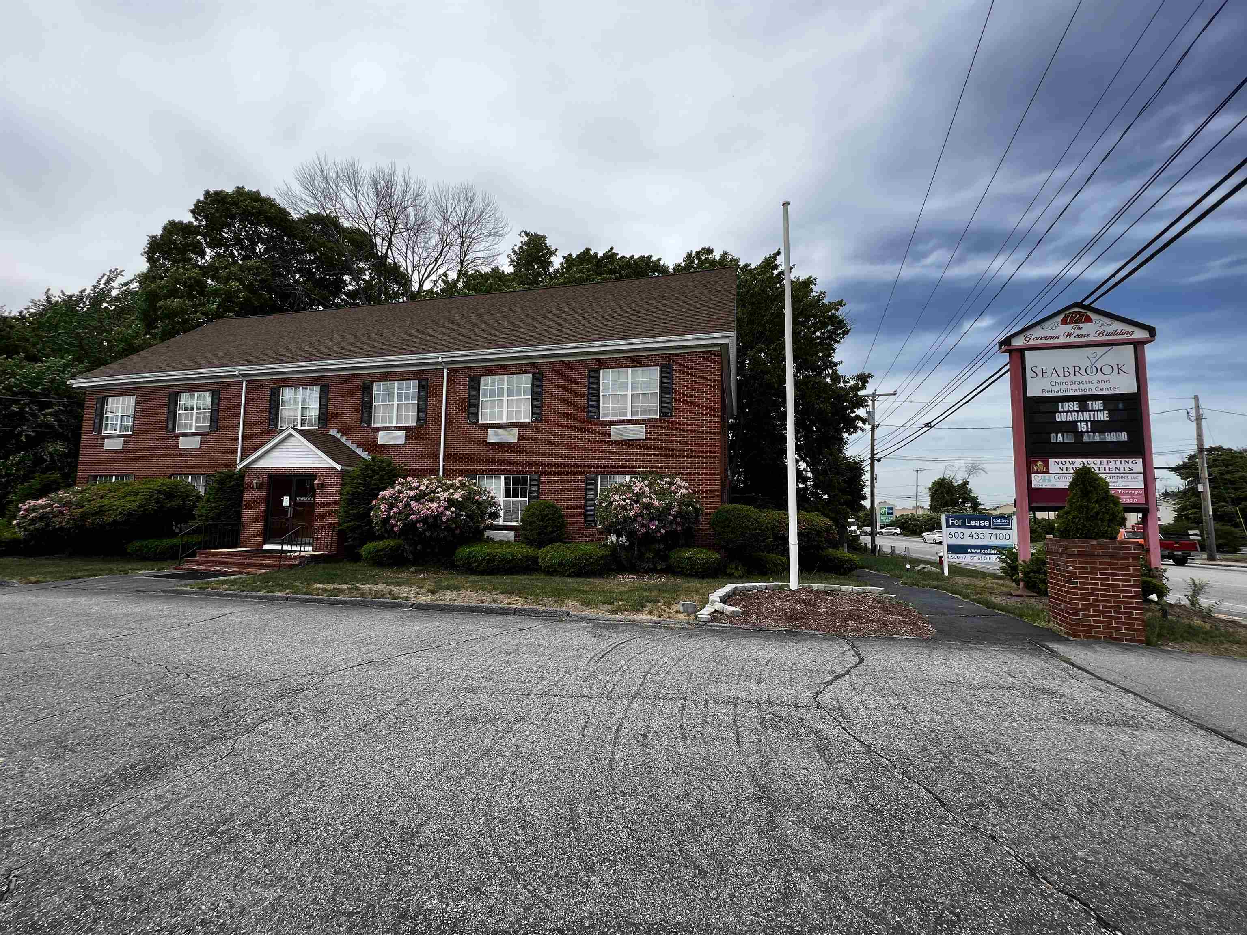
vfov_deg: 89.9
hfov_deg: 106.2
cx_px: 624
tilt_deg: +6.1
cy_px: 468
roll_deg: -0.3
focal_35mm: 13
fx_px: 468
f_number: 1.8
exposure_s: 1/612
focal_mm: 1.57
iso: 32
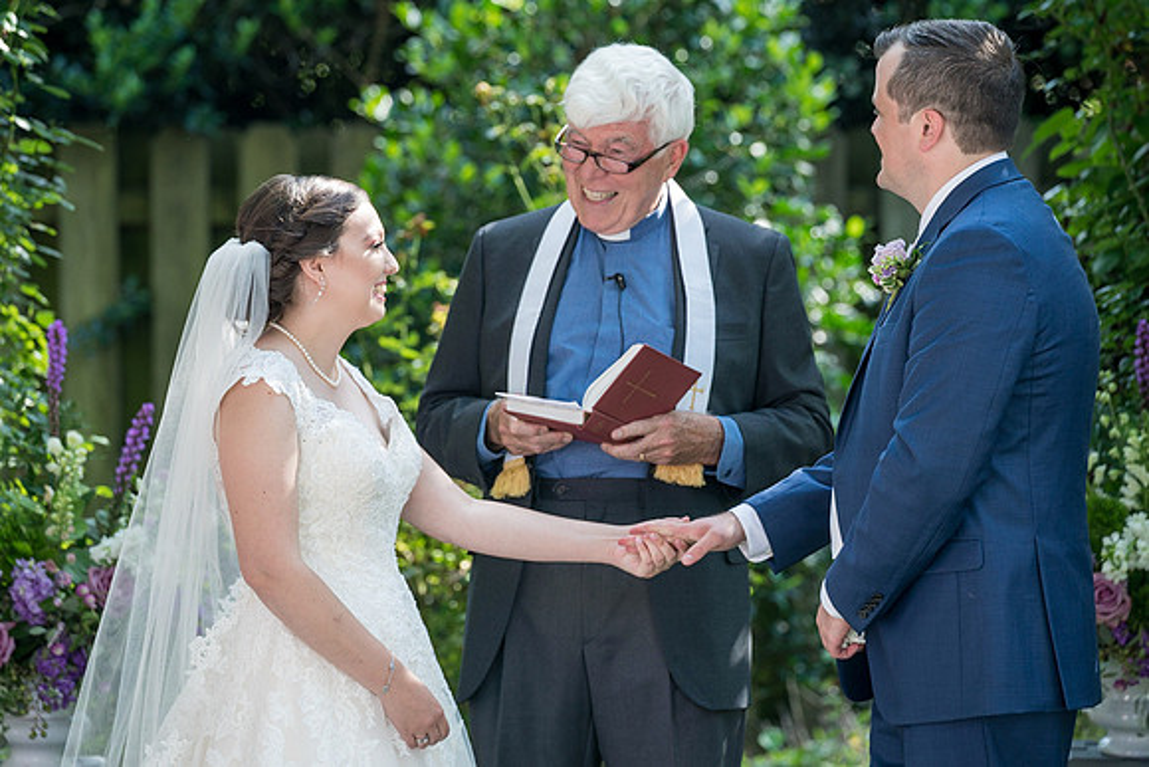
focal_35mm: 221
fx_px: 7069
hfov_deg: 9.3
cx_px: 513
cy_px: 408
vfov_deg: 6.2
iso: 200
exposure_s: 1/200
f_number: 4.5
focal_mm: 200
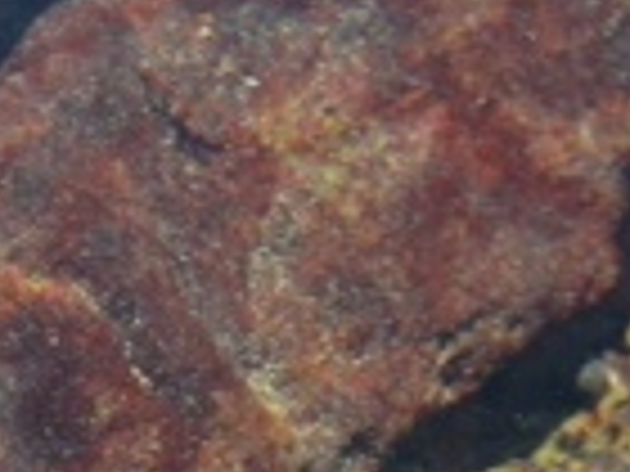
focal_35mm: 151
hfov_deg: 12.0
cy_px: 535
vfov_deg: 9.7
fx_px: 2748
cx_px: -522
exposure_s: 1/244
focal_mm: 4.12
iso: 50
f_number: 2.4
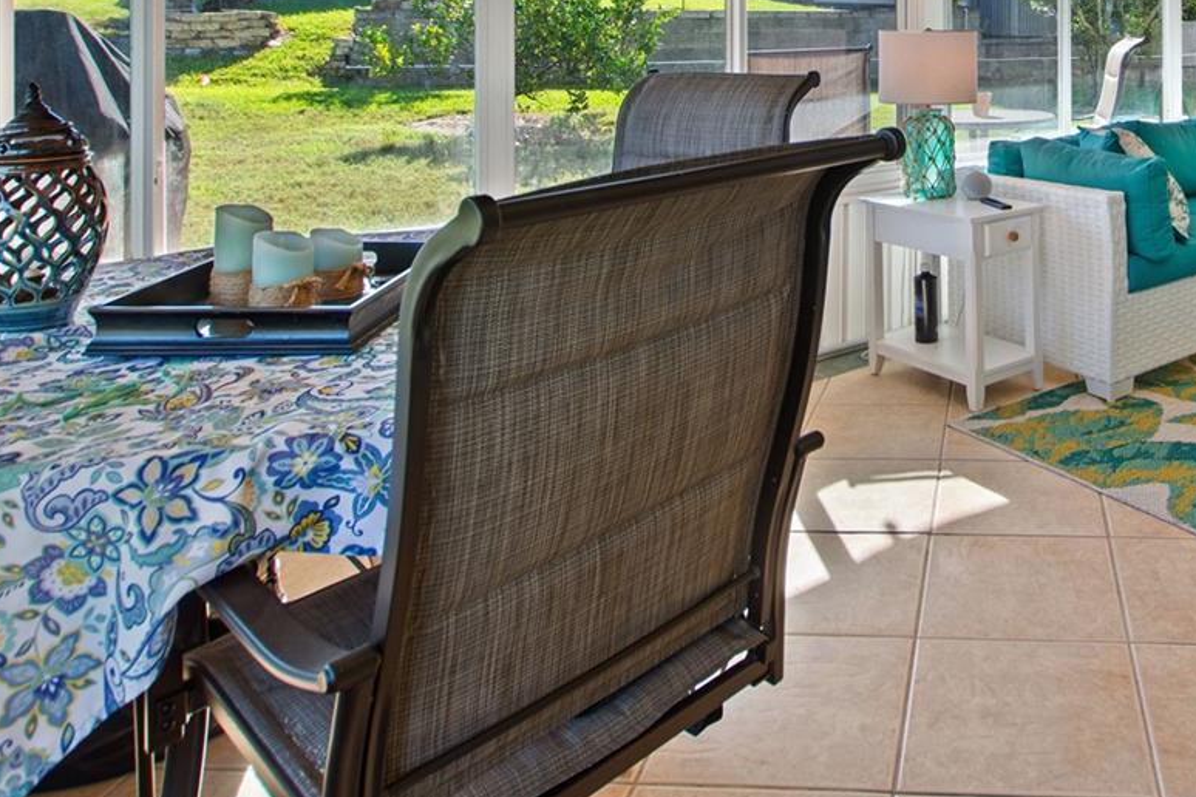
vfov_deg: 37.7
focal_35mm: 31
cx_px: 932
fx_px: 1030
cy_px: 0
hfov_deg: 56.5
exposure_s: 1/80
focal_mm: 10
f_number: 4.5
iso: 400
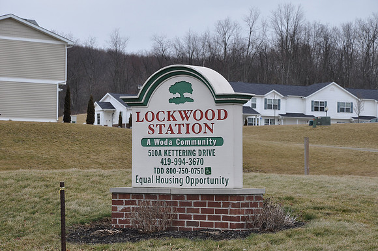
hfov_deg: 18.2
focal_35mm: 112
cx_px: 189
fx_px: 1180
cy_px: 126
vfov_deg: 12.1
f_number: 11
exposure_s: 1/200
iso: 200
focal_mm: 75
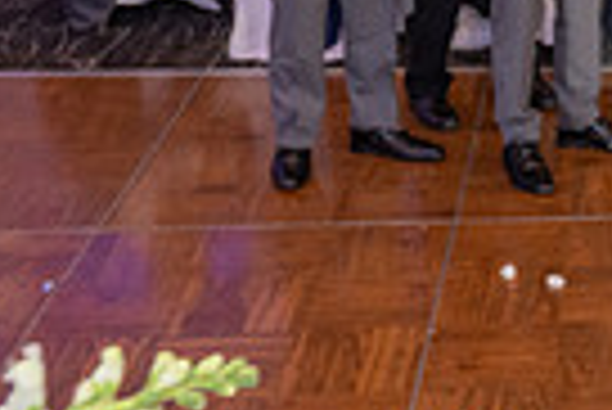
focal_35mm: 102
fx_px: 1736
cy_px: -20
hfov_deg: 17.6
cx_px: 958
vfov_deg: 13.2
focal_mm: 24
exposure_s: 1/125
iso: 1600
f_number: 3.5
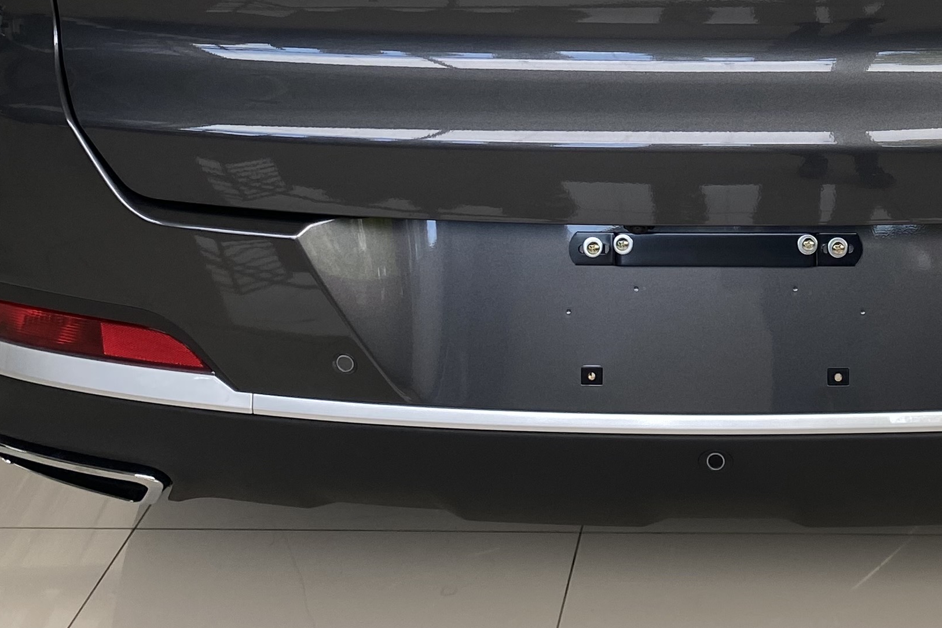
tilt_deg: -12.8
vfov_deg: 19.2
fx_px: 1753
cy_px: -128
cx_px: 809
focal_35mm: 67
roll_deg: +0.2
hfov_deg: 29.1
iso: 64
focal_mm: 4.25
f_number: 1.8
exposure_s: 1/121
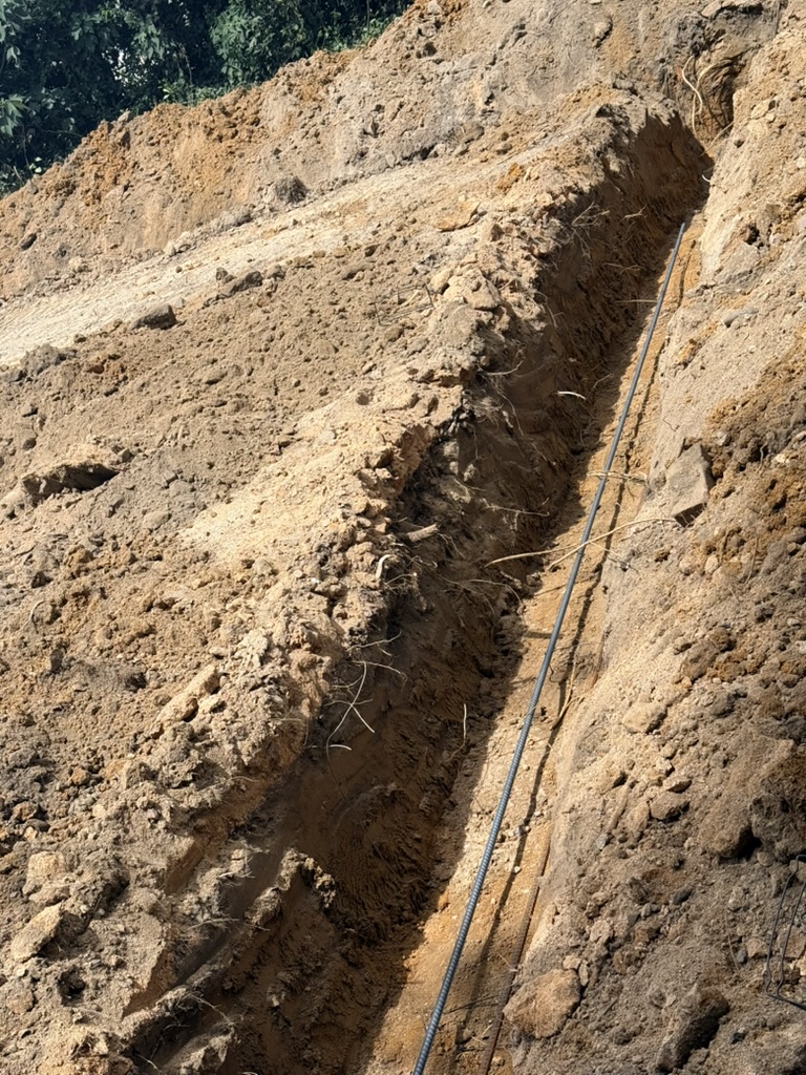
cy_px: 538
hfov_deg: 30.3
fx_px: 1490
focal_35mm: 48
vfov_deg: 39.7
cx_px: 403
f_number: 1.78
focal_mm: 6.76
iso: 64
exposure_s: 1/3534
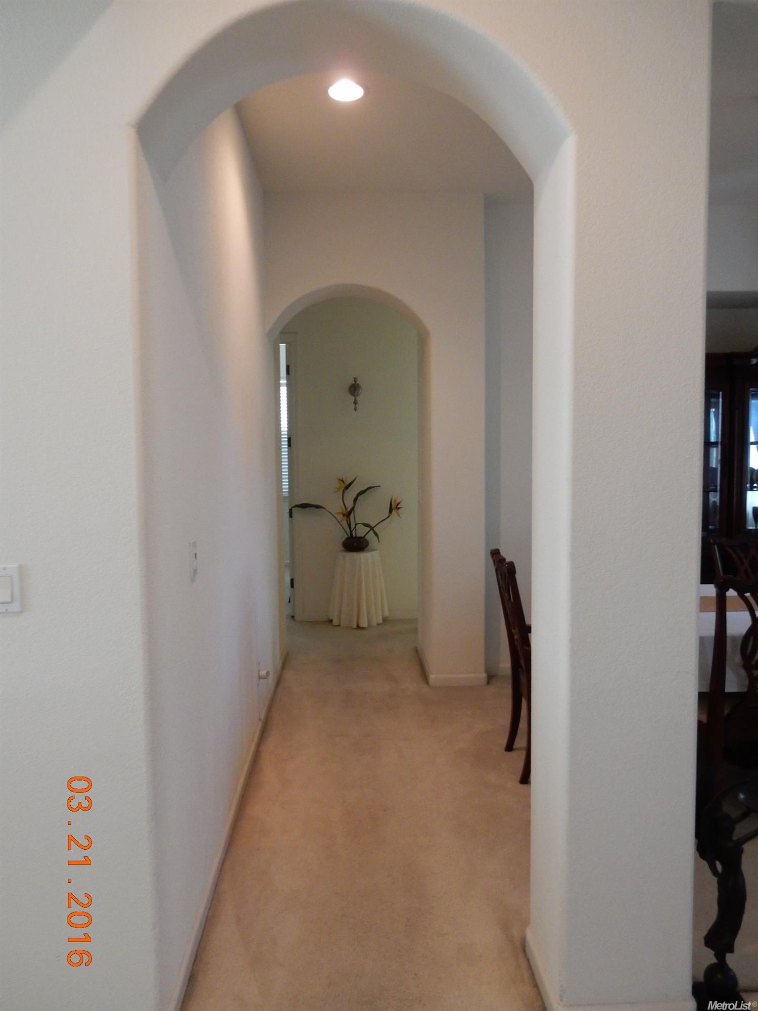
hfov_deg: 54.9
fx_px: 730
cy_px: 506
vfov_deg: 69.4
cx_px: 379
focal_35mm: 25
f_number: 3.7
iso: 400
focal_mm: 4.5
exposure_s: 1/20
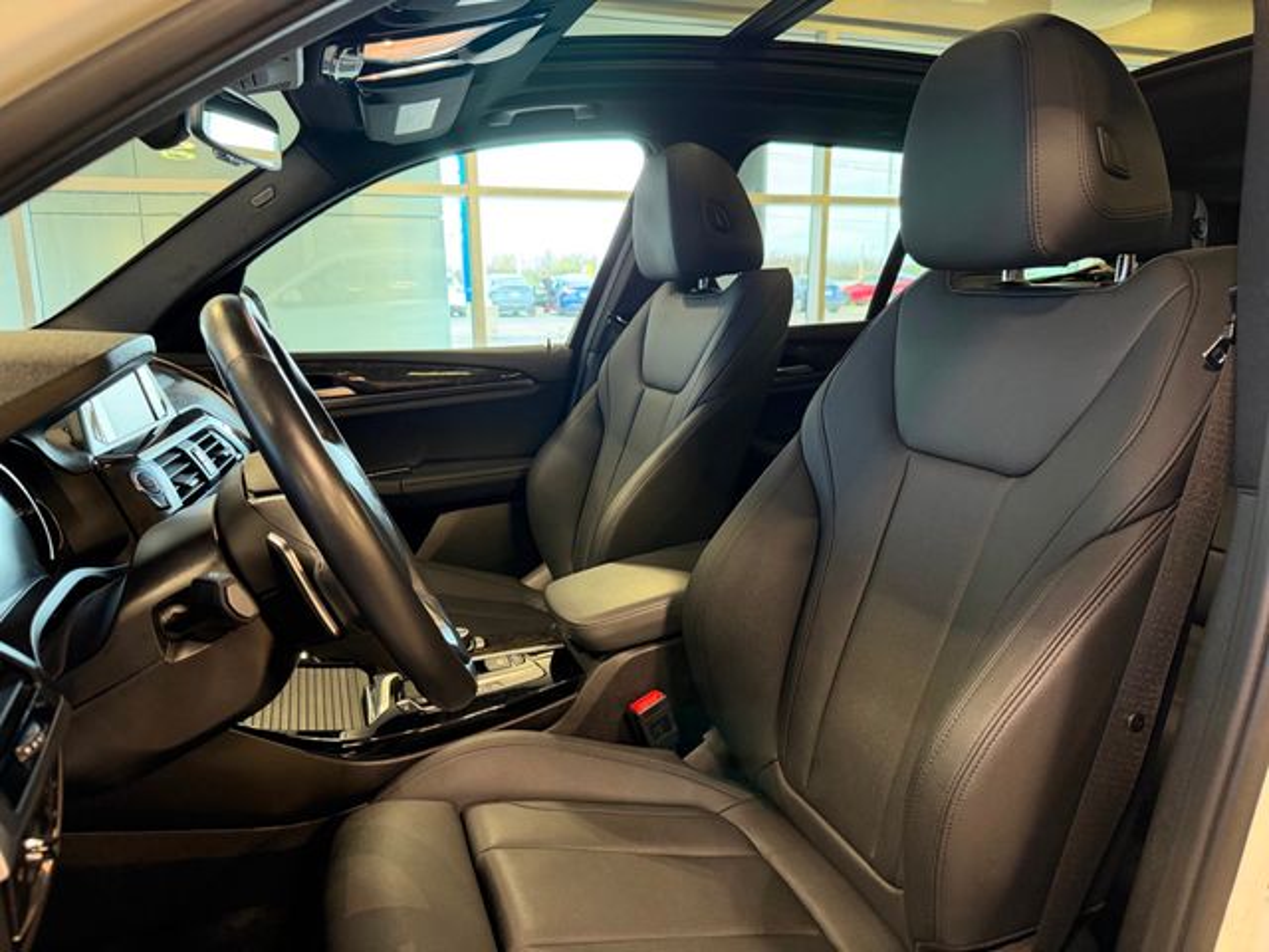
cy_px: 476
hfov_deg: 71.6
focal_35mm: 24
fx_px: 880
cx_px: 634
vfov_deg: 56.8
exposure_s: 1/60
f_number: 1.78
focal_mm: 6.76
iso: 320
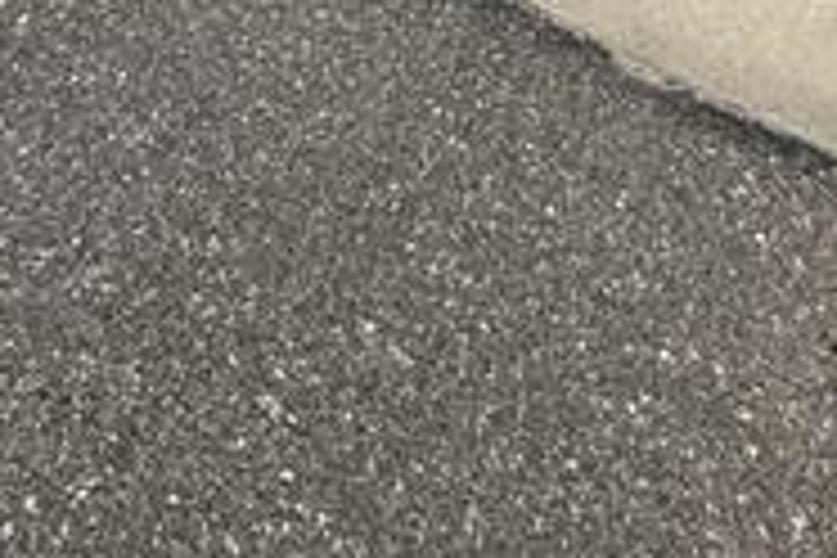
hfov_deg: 33.4
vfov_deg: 12.7
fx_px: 1395
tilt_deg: +0.2
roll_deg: +0.5
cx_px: 450
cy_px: -976
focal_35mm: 60
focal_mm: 2.22
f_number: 2.2
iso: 40
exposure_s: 1/3906
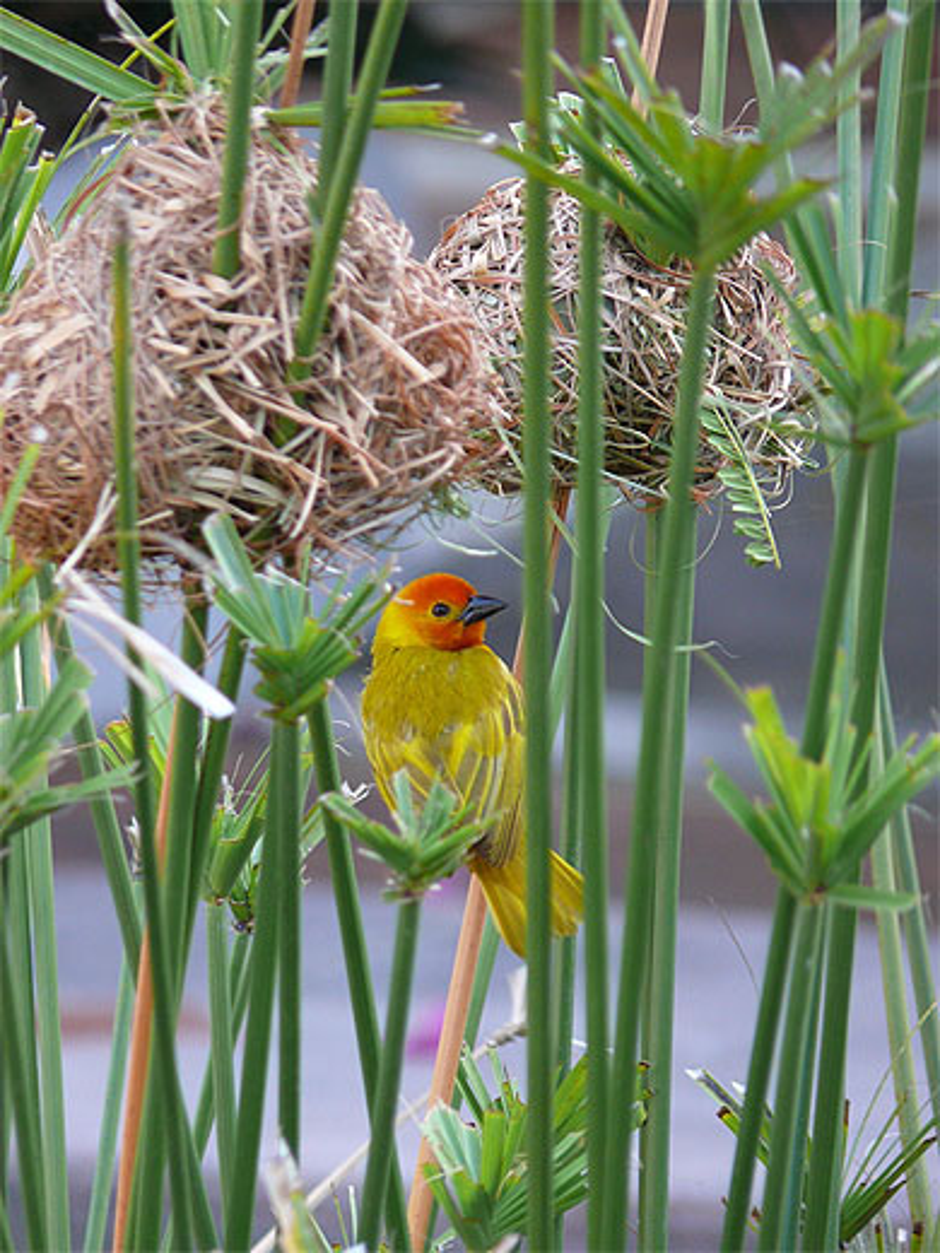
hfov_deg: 3.5
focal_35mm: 420
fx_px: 15207
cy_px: 626
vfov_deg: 4.7
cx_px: 470
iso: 200
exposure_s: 1/100
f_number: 3.7
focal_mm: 88.8
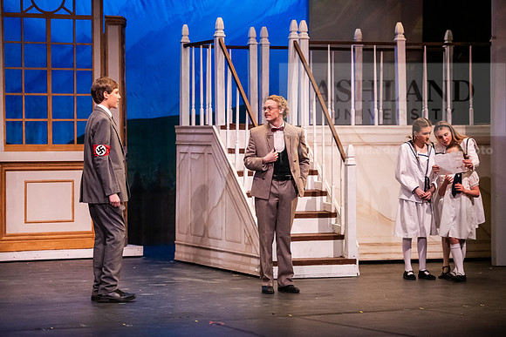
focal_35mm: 120
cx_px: 253
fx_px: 1687
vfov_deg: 11.4
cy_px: 168
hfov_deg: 17.1
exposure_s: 1/250
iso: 4000
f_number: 3.2
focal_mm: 120
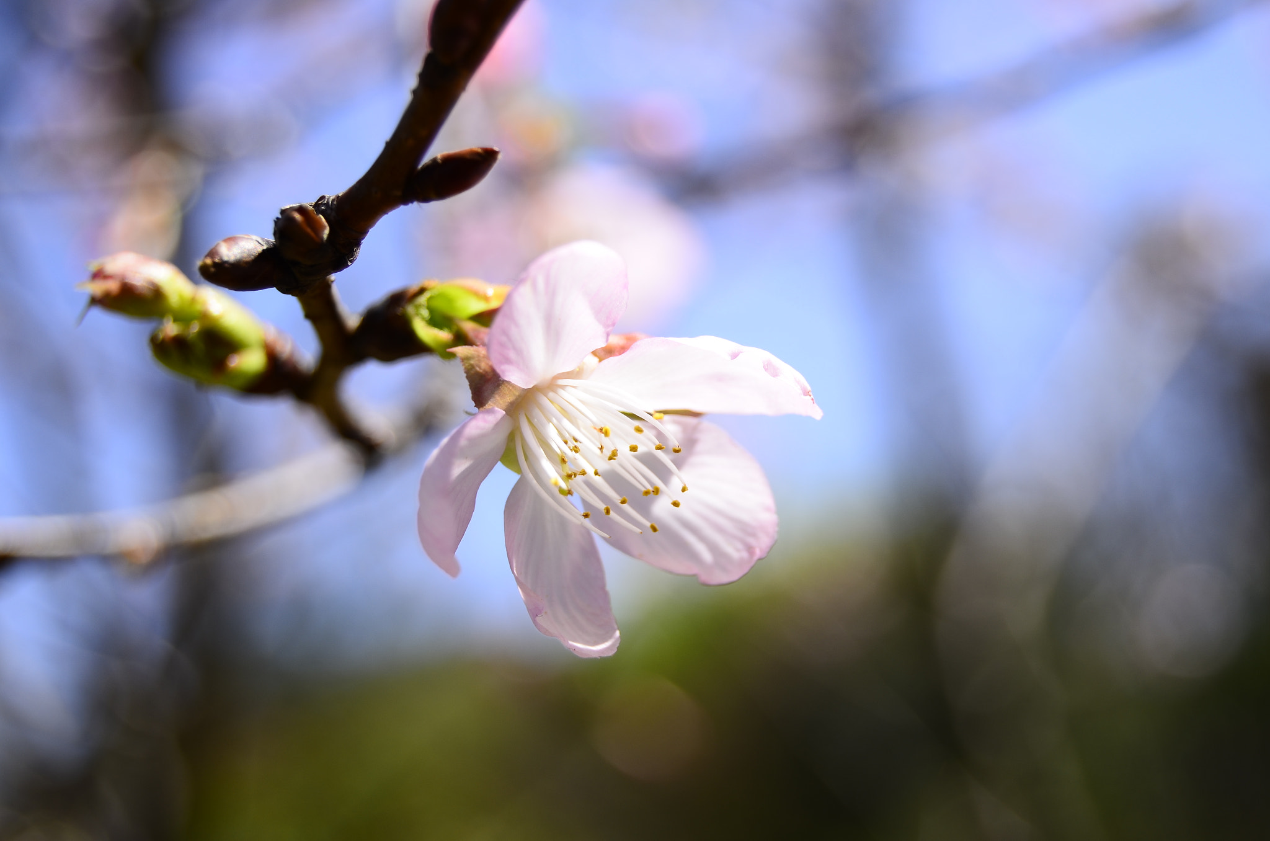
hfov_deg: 24.7
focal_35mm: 82
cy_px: 420
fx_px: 2904
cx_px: 635
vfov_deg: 16.5
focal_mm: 55
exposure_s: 1/400
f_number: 5.6
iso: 100
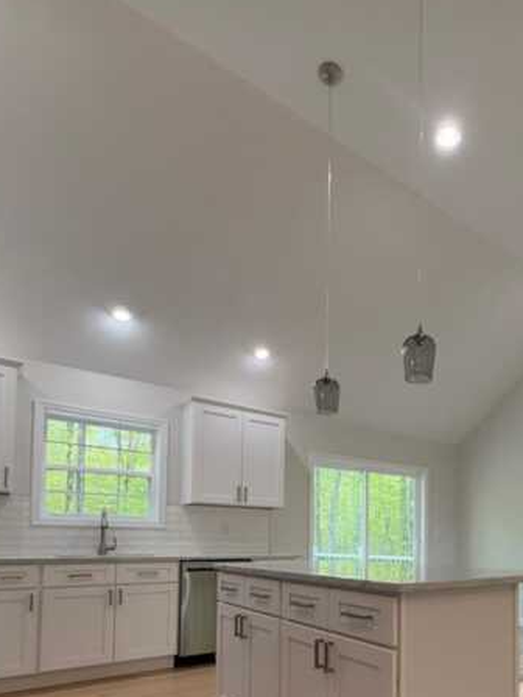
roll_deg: -0.6
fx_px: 483
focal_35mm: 24
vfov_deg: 66.7
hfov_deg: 54.7
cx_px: 378
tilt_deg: +2.2
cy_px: 531
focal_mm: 2.22
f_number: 2.2
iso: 200
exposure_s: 1/120
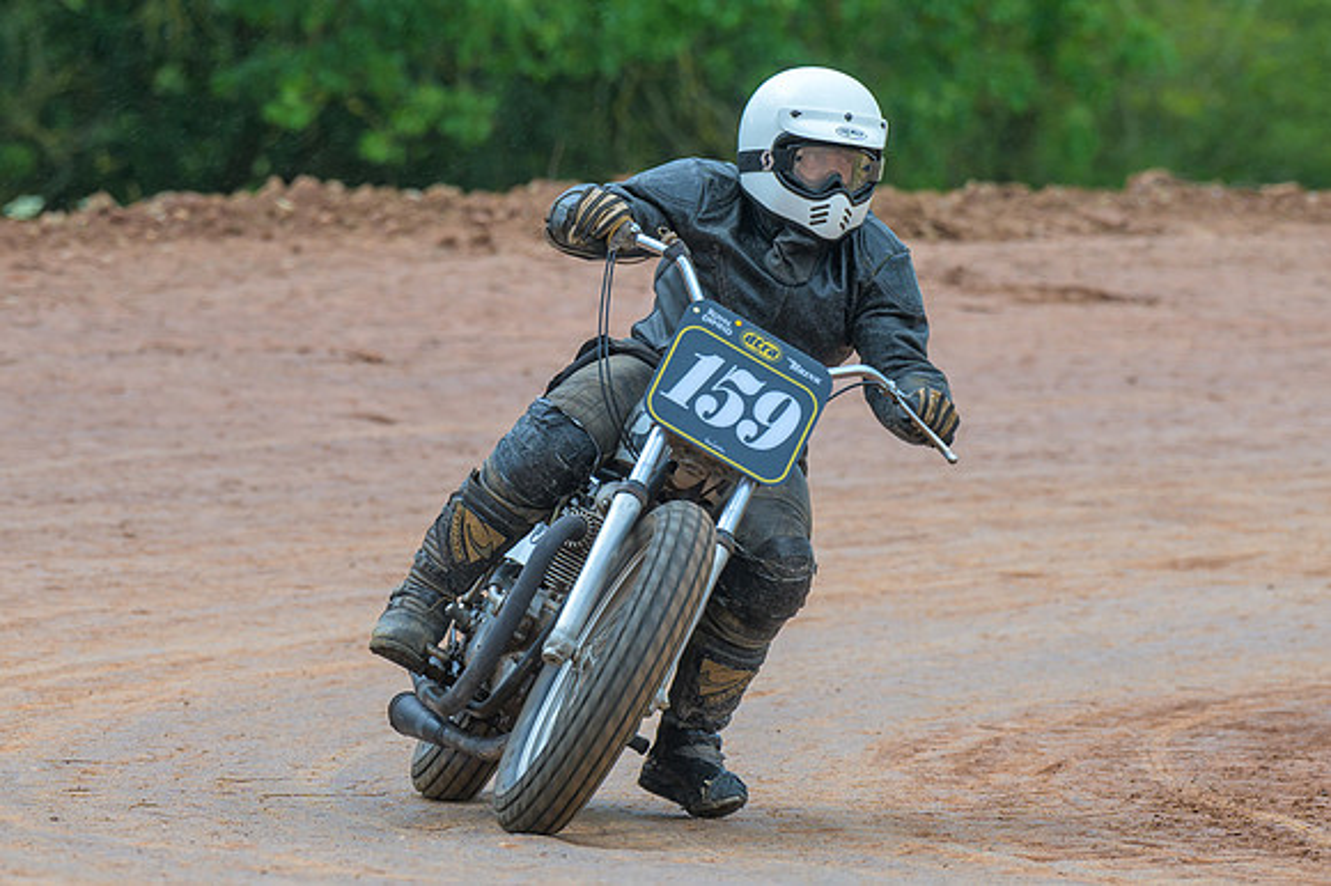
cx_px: 698
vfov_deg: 3.4
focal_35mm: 402
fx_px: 14872
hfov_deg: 5.1
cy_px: 409
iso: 160
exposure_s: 1/400
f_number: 4
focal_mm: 200
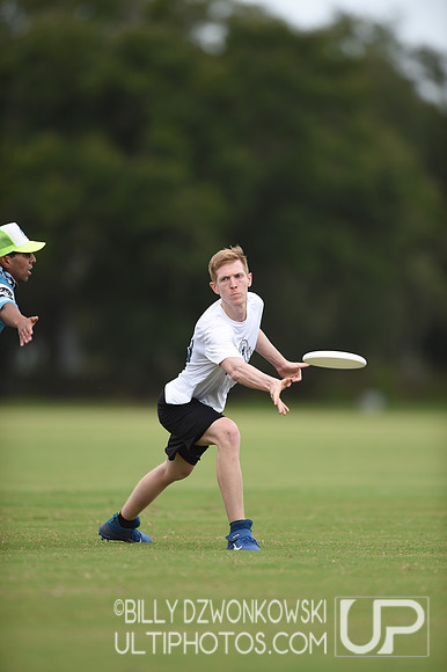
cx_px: 224
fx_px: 7458
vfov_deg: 5.2
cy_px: 336
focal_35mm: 400
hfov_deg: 3.4
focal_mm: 400
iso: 100
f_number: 2.8
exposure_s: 1/800
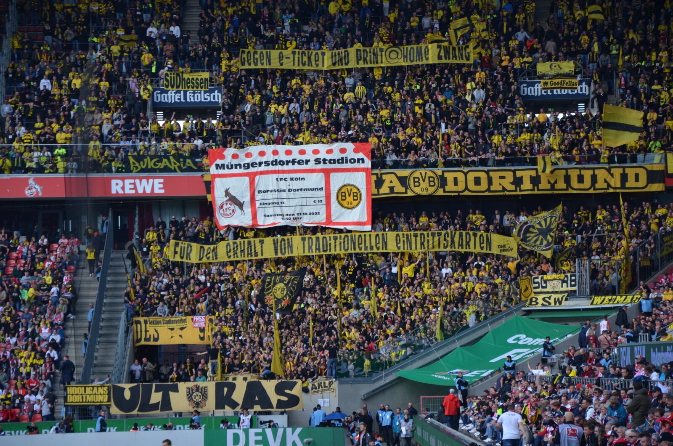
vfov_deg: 8.7
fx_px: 2938
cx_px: 336
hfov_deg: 13.1
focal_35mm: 158
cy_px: 223
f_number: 5.6
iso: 400
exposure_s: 1/320
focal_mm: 105
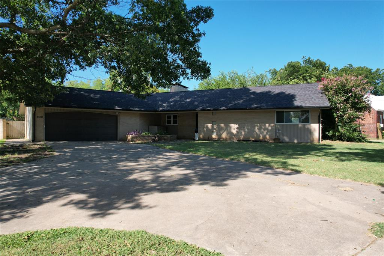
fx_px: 235
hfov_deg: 78.6
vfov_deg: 57.2
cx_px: 192
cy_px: 128
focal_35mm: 22
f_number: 2.8
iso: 100
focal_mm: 8.38
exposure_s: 1/1000
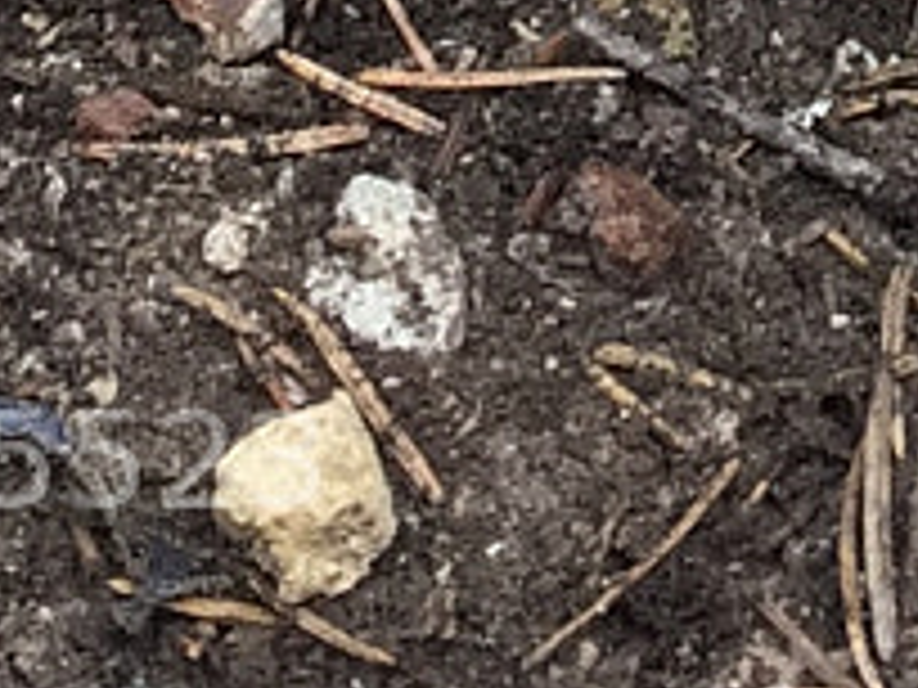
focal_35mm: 227
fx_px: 6020
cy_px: -1884
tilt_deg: -46.6
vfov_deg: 5.8
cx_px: 1570
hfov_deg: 8.4
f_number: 2.2
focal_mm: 4.15
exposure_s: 1/100
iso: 32
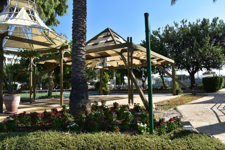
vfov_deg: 47.9
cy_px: 75
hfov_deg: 67.4
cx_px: 112
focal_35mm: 27
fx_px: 169
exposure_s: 1/400
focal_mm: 18
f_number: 11
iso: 400
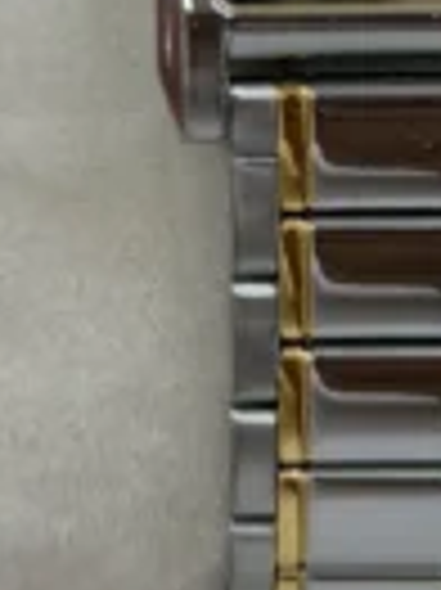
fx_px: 2501
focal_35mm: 147
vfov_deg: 13.2
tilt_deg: -60.7
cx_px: 369
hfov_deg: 10.0
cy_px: -59
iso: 64
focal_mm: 6.76
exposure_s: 1/493
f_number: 1.78
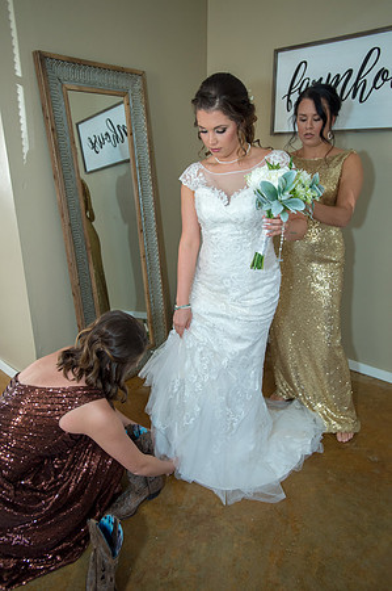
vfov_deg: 71.6
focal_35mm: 25
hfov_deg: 51.2
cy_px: 296
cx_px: 196
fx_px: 409
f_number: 3.5
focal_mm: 25
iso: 1250
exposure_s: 1/100
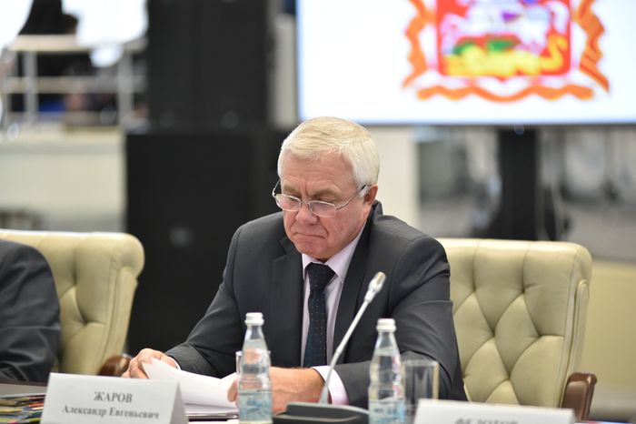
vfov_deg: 8.1
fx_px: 3002
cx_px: 318
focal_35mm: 170
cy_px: 212
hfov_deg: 12.1
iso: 5000
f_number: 2.8
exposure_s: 1/640
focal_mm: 170
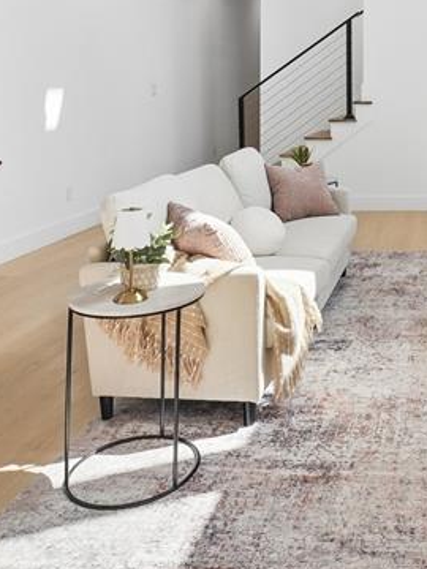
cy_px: 78
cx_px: 421
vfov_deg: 42.7
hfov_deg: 32.5
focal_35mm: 41
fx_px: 674
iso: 640
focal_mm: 15
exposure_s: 1/125
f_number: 5
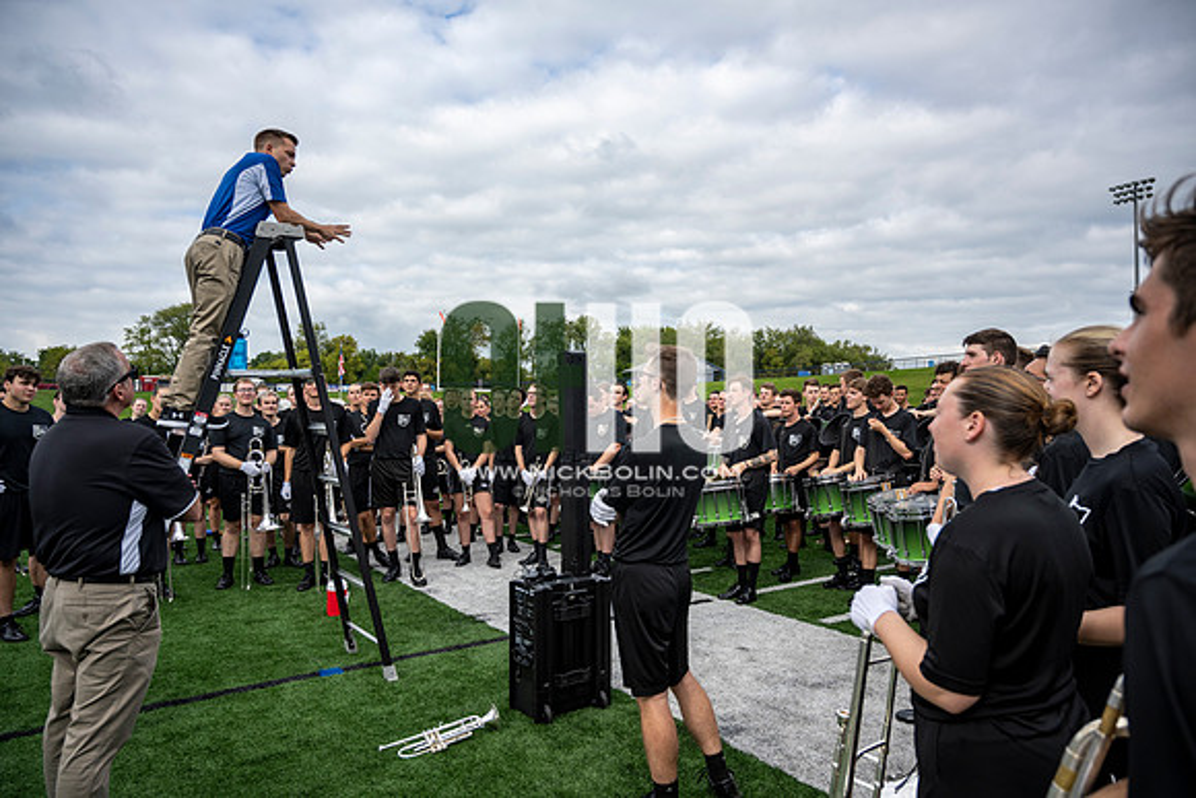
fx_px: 797
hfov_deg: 73.7
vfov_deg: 53.2
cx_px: 598
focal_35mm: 24
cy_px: 399
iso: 125
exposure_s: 1/800
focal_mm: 24
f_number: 4
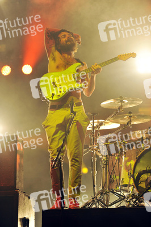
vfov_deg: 25.4
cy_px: 114
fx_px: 504
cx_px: 76
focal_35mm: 80
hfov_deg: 17.0
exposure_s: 1/200
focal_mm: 80
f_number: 2.8
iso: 500
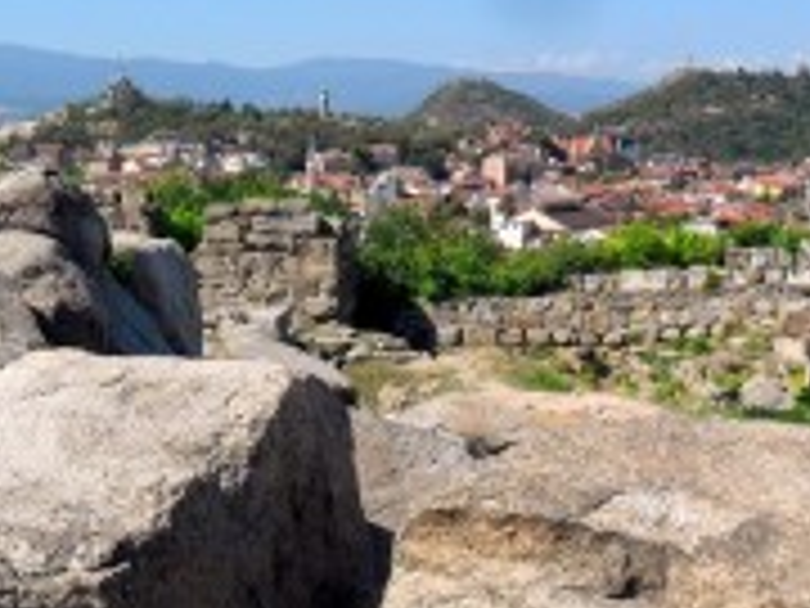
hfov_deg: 32.1
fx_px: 1404
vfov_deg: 24.0
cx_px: 315
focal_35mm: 60
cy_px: 104
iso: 100
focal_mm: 4.9
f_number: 8.9
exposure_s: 1/250
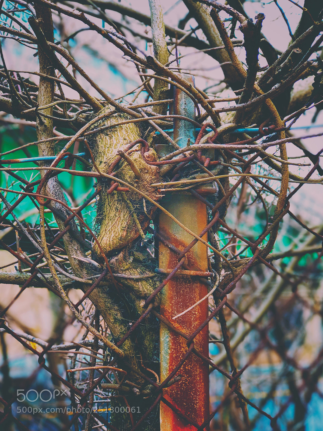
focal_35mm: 57
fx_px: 709
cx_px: 162
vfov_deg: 33.8
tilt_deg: +1.9
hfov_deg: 25.7
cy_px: 216
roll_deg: -0.5
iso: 50
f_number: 2.8
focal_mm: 6.6
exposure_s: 1/60
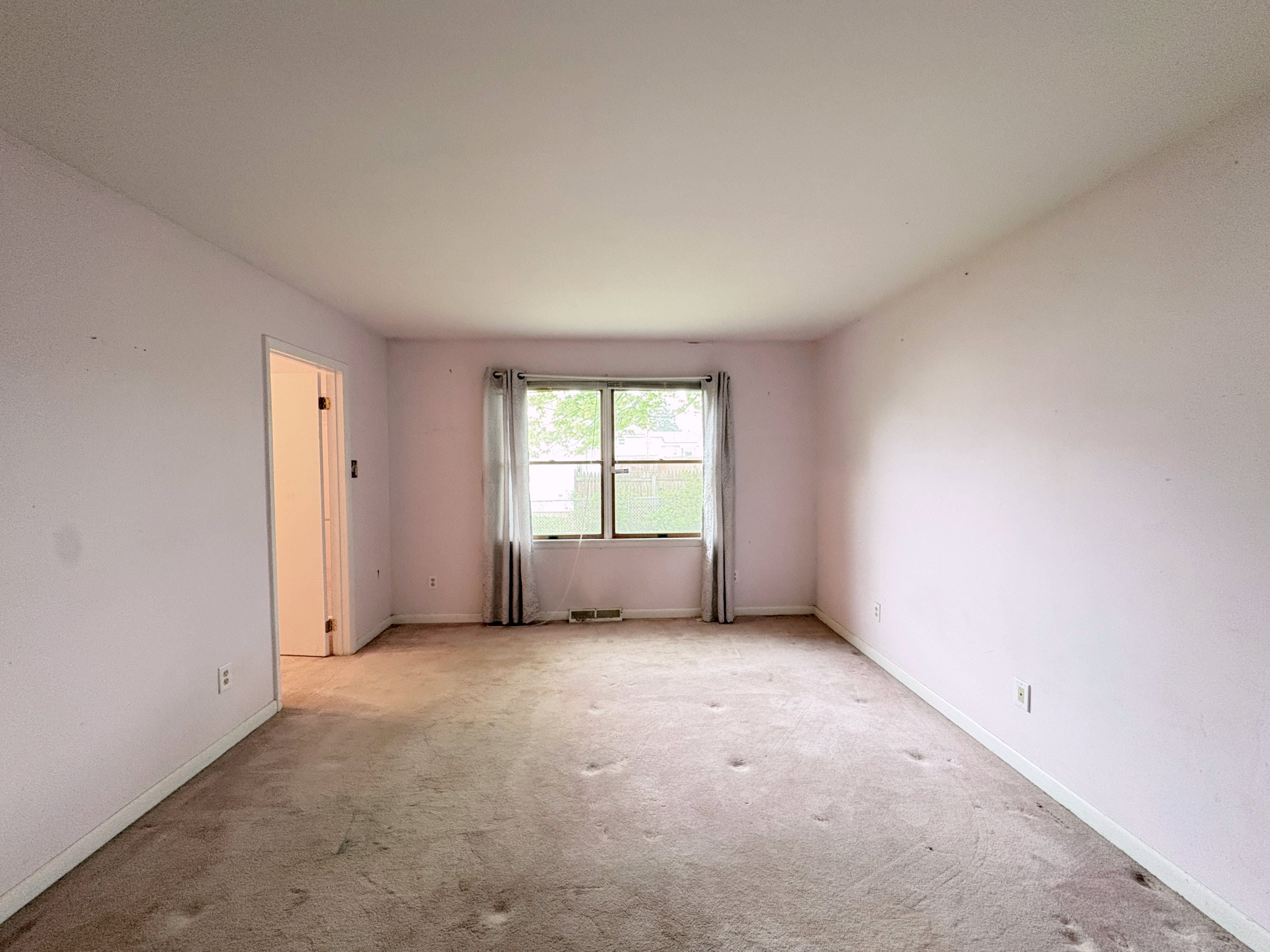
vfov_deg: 85.7
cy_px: 476
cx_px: 635
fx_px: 514
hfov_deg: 102.1
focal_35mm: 14
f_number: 2.2
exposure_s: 1/60
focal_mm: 2.22
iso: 500
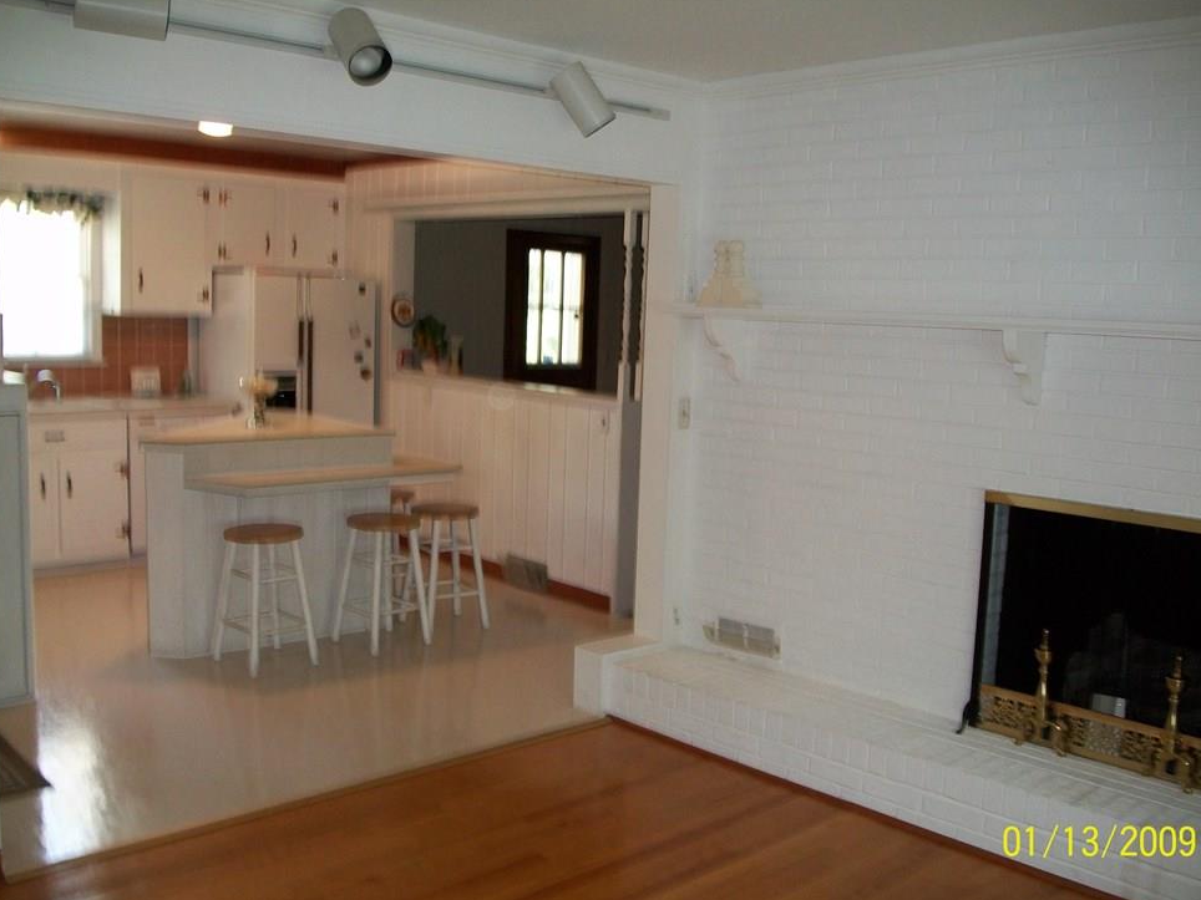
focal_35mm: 34
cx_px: 623
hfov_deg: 53.9
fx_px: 1180
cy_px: 469
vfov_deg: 41.8
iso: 160
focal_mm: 5.7
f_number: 2.9
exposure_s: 1/30
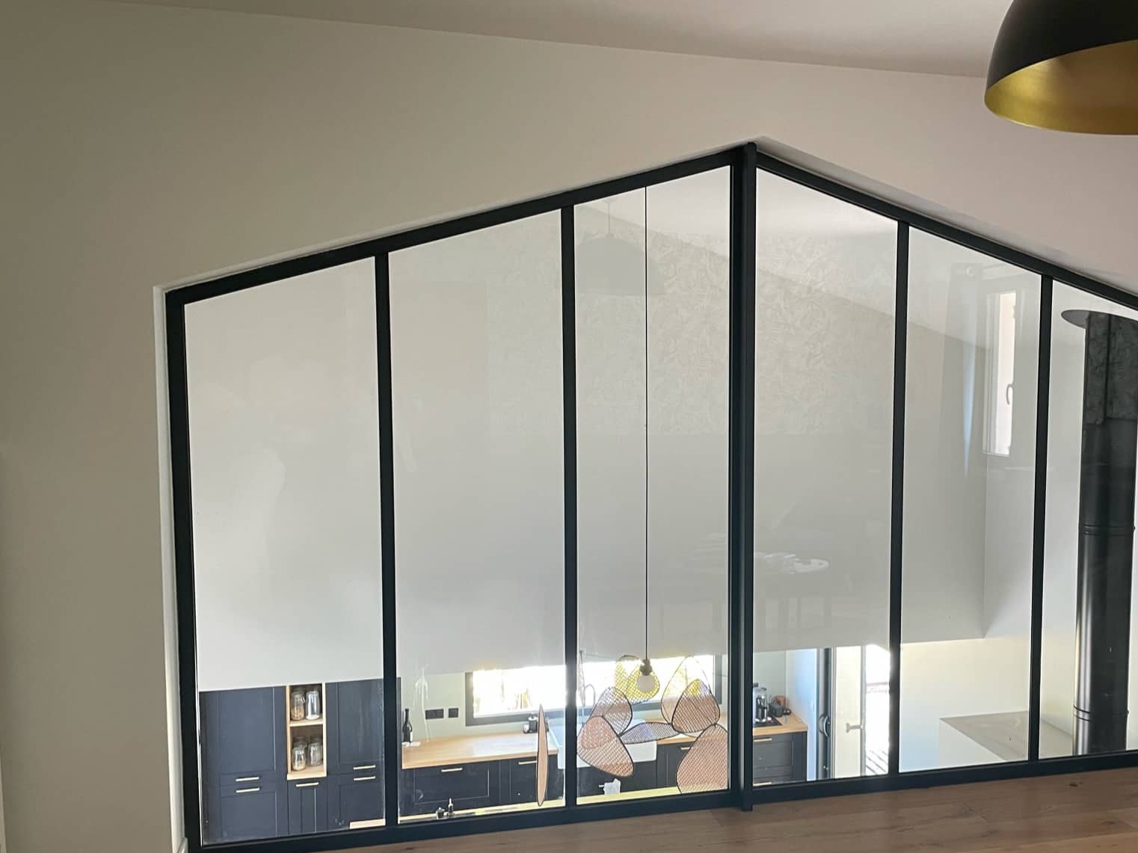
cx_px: 724
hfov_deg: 52.0
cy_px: 490
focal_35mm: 35
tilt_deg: -4.7
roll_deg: +0.0
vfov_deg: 40.6
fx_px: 1150
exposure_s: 1/67
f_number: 1.6
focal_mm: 4.2
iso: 125
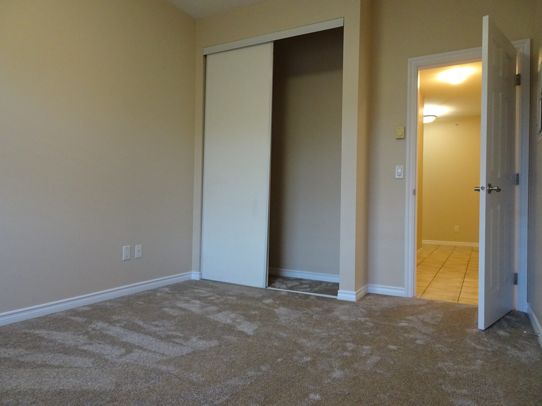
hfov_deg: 71.6
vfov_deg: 56.8
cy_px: 203
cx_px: 271
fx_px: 376
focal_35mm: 24
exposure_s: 1/30
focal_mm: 4.1
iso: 500
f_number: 3.5
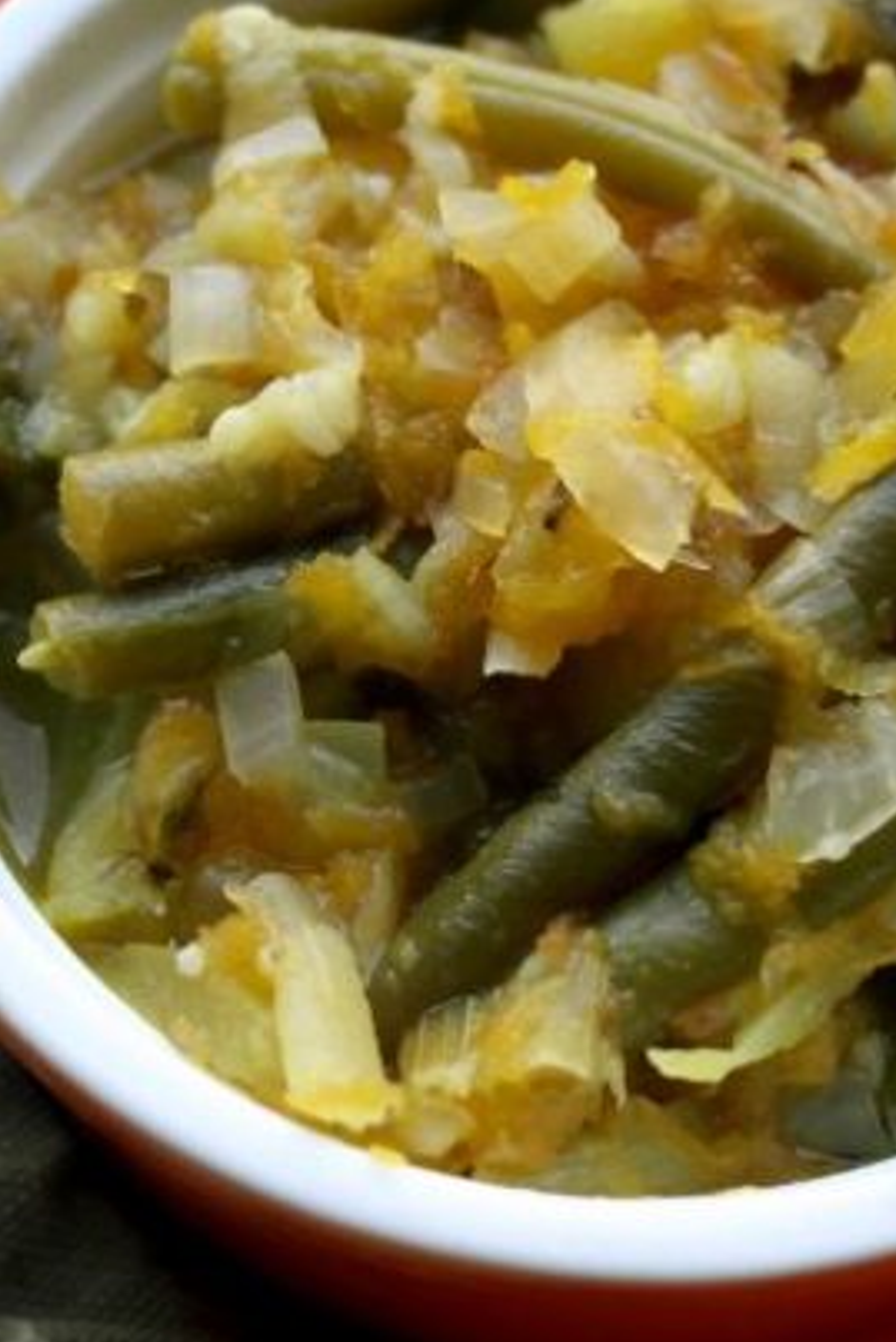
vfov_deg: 28.1
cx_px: 610
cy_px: 653
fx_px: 2685
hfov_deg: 18.9
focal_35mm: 72
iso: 400
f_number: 3.5
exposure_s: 1/80
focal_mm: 22
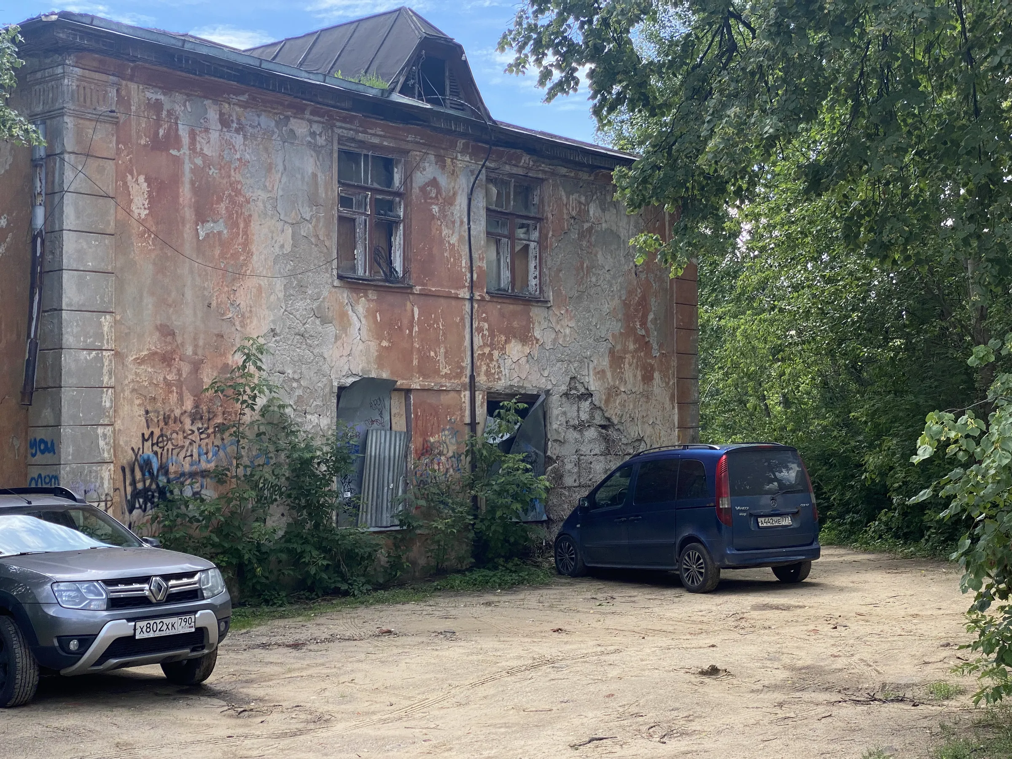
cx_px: 506
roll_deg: -0.5
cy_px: 380
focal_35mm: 52
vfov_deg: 28.0
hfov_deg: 36.8
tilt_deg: +3.6
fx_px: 1520
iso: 20
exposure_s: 1/366
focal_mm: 6
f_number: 2
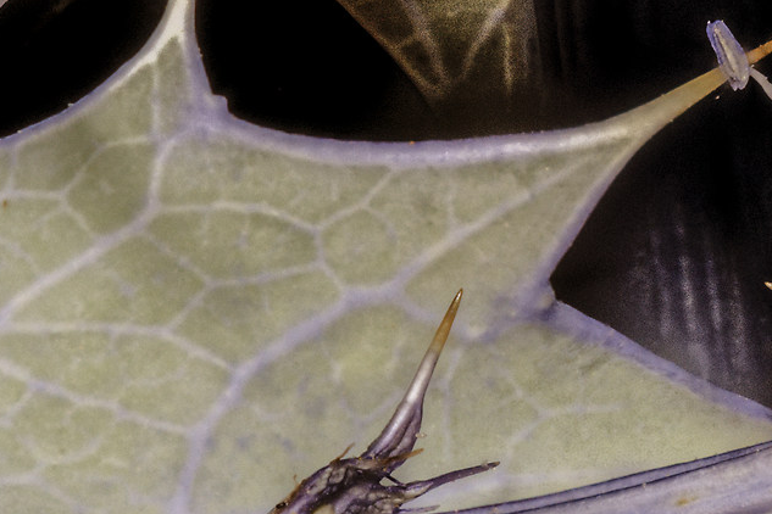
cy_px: -5
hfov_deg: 2.0
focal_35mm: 1051
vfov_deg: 1.3
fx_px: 22534
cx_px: 743
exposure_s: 1/250
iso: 200
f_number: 8
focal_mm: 185
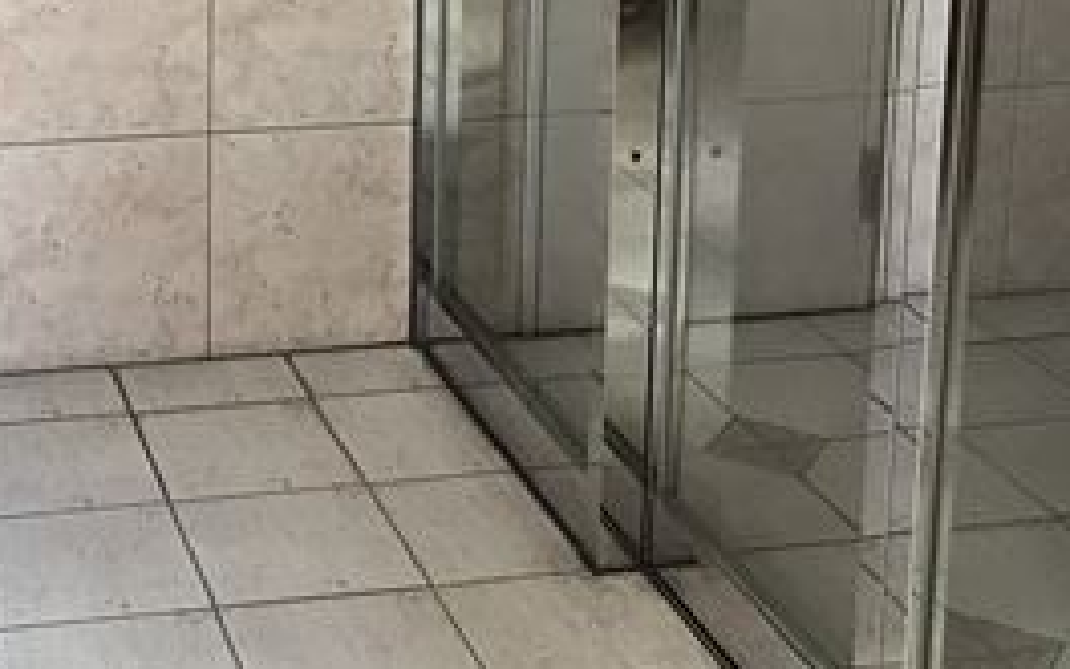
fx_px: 2100
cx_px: 170
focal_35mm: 72
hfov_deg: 27.8
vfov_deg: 17.2
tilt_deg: -9.8
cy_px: -150
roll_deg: +0.0
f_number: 1.8
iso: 32
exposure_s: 1/25
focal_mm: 3.99
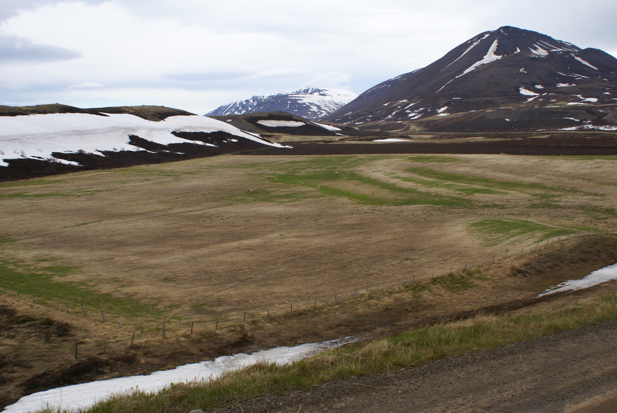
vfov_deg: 34.3
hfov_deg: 49.5
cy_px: 206
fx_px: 669
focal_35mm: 39
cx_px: 308
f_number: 9
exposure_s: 1/100
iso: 100
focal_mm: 26
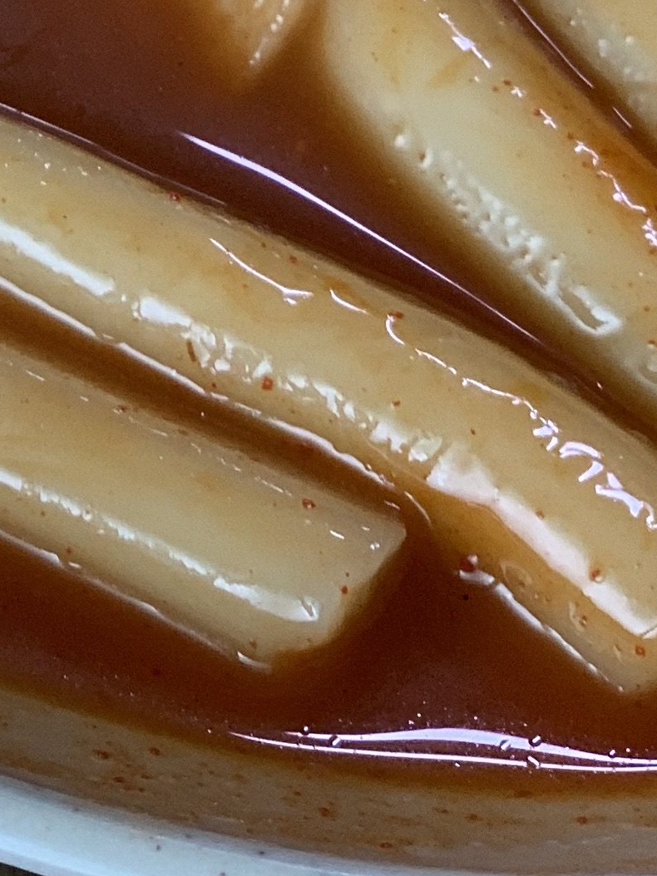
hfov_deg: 7.4
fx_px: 5038
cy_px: -251
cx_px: 18
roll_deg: +1.5
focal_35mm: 199
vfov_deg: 9.8
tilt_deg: -44.5
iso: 80
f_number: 2.4
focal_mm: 6
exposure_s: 1/120
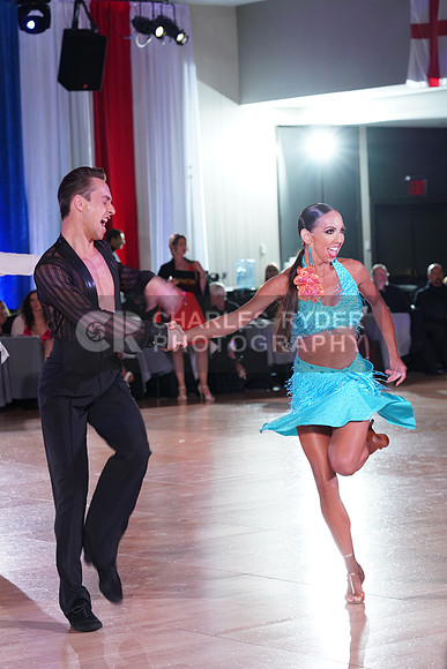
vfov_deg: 20.2
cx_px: 224
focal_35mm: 101
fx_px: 1880
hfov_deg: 13.6
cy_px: 334
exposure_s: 1/160
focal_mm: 101
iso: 1600
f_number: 5.6
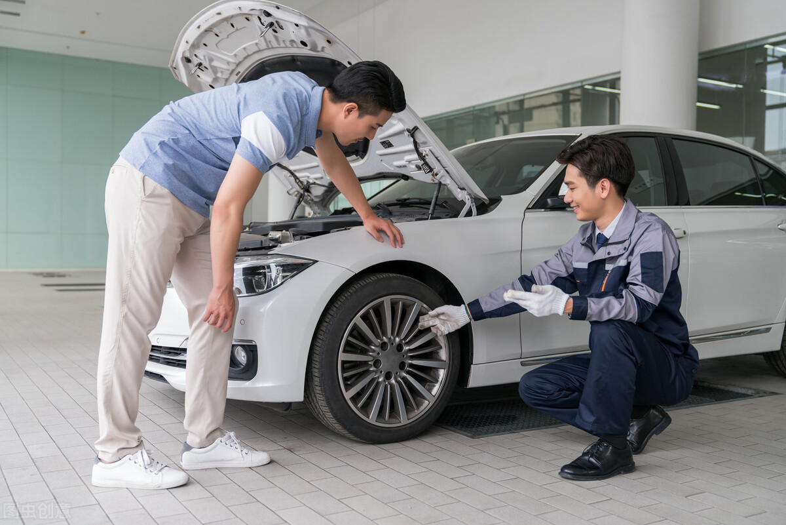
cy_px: 262
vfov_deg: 36.9
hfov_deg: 53.1
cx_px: 393
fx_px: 786
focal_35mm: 36
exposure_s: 1/320
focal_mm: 36
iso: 200
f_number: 2.8
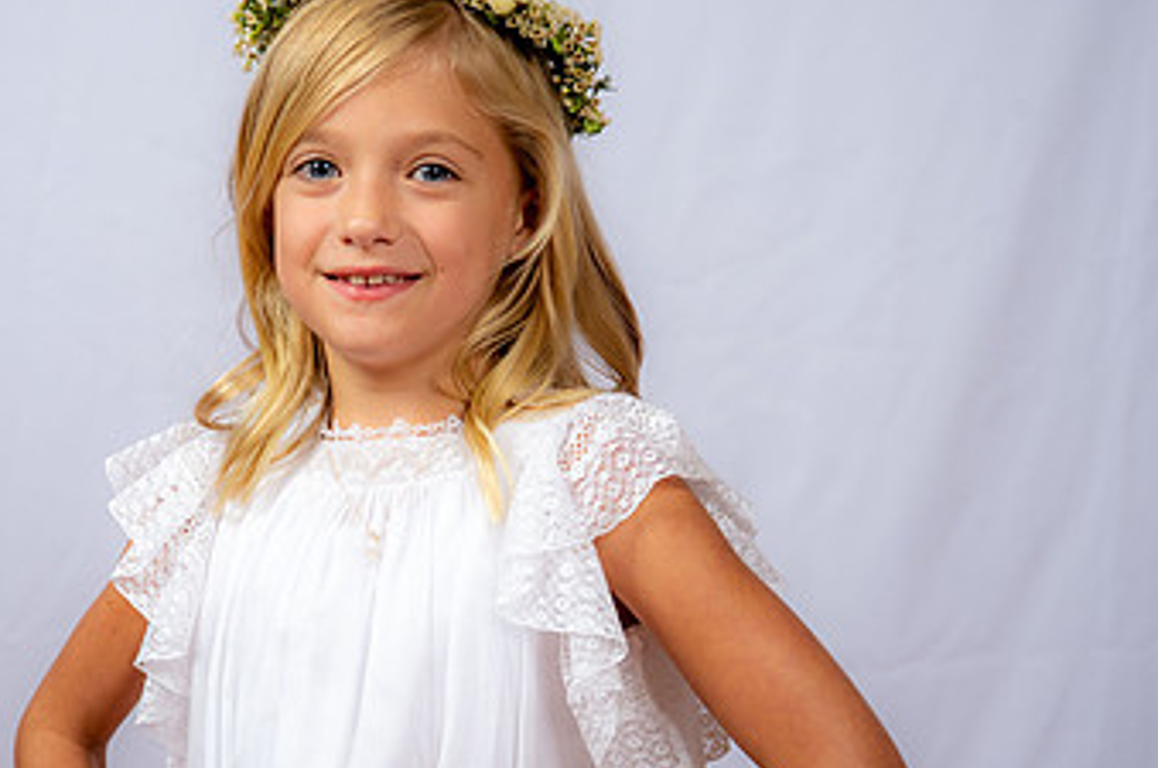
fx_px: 3630
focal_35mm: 113
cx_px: 413
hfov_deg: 18.1
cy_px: 539
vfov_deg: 12.1
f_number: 6.3
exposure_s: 1/160
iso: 250
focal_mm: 66
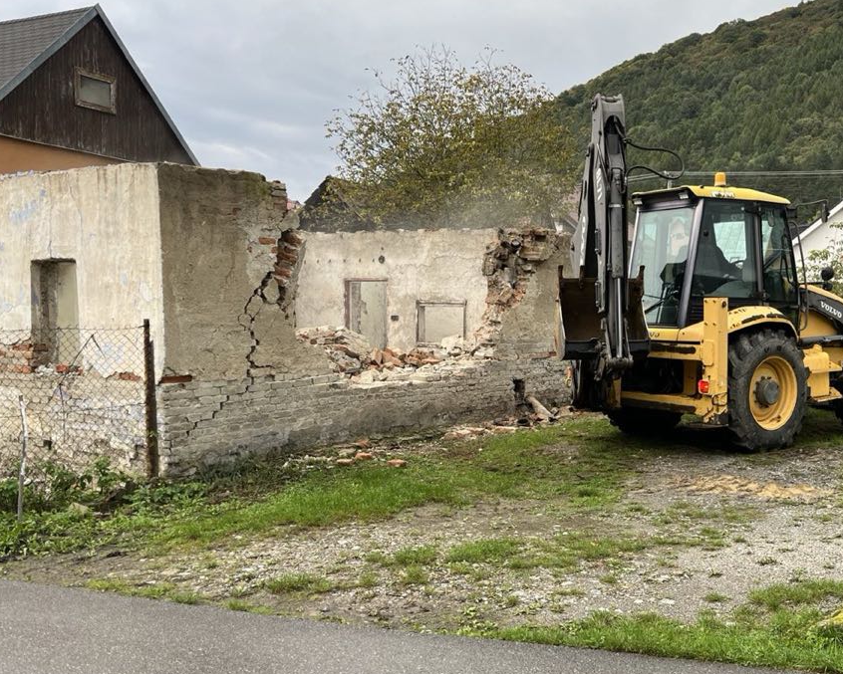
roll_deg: -1.2
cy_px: 362
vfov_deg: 41.1
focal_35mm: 36
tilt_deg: -2.6
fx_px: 898
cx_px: 538
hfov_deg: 49.7
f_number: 1.6
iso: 40
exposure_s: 1/156
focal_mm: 5.1
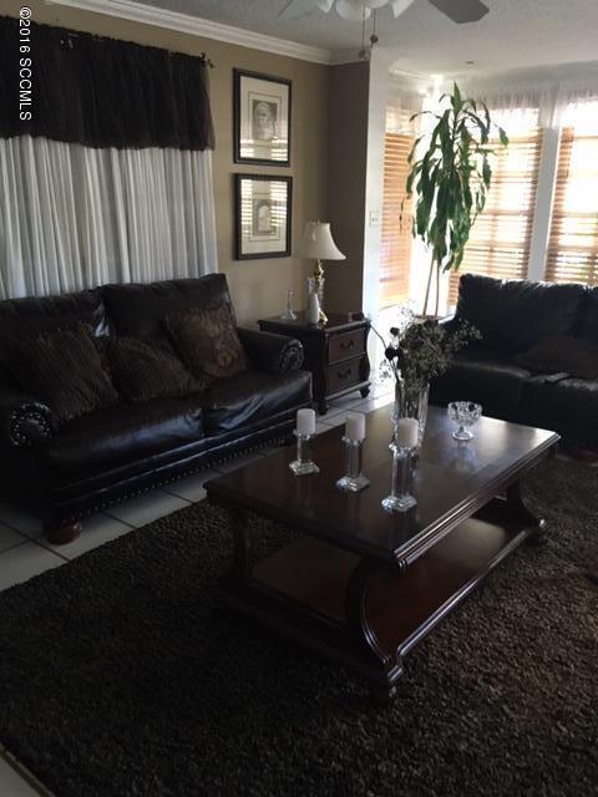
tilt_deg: -18.5
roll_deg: +0.5
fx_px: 668
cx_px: 299
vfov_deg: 61.7
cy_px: 398
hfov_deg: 48.2
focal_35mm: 29
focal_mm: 4.15
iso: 200
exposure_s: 1/17
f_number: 2.2
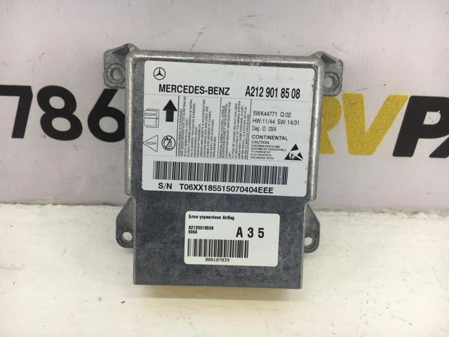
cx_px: 224
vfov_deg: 48.2
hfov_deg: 61.7
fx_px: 376
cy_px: 168
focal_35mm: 29
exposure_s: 1/60
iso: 32
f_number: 2.2
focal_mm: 4.15
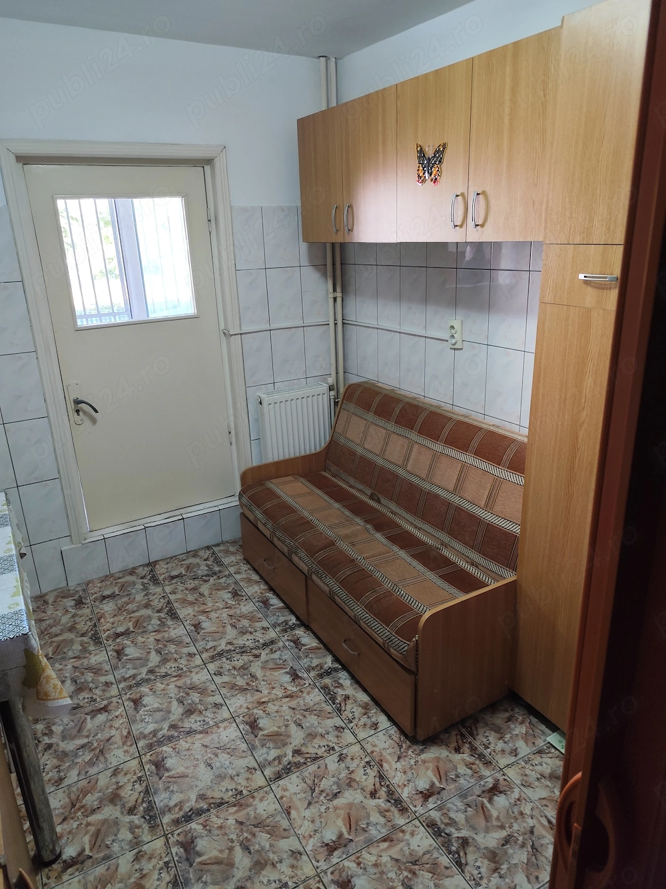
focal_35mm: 23
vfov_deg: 73.9
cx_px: 333
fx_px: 590
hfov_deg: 58.9
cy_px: 444
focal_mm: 6.19
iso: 200
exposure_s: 1/50
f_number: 1.65
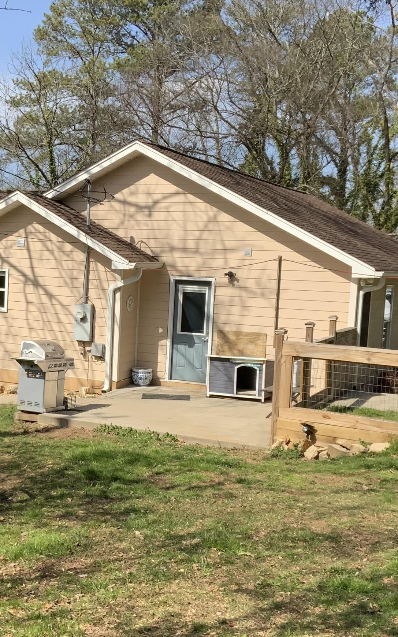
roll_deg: -2.9
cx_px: 71
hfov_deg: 24.0
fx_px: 920
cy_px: 347
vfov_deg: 38.2
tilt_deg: -5.4
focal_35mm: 53
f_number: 1.8
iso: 16
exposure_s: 1/1342
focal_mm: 3
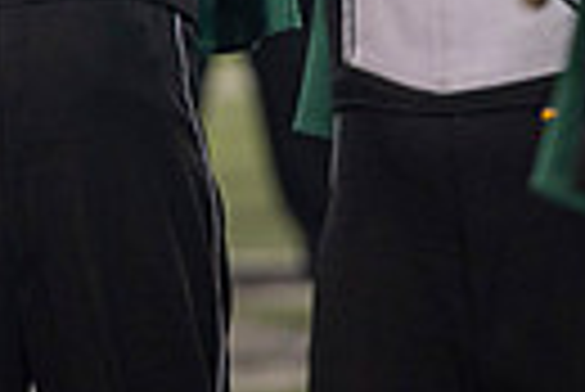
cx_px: -112
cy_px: -428
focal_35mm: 890
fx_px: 14479
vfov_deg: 1.5
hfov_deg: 2.3
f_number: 2.8
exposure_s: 1/500
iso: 1000
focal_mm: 200
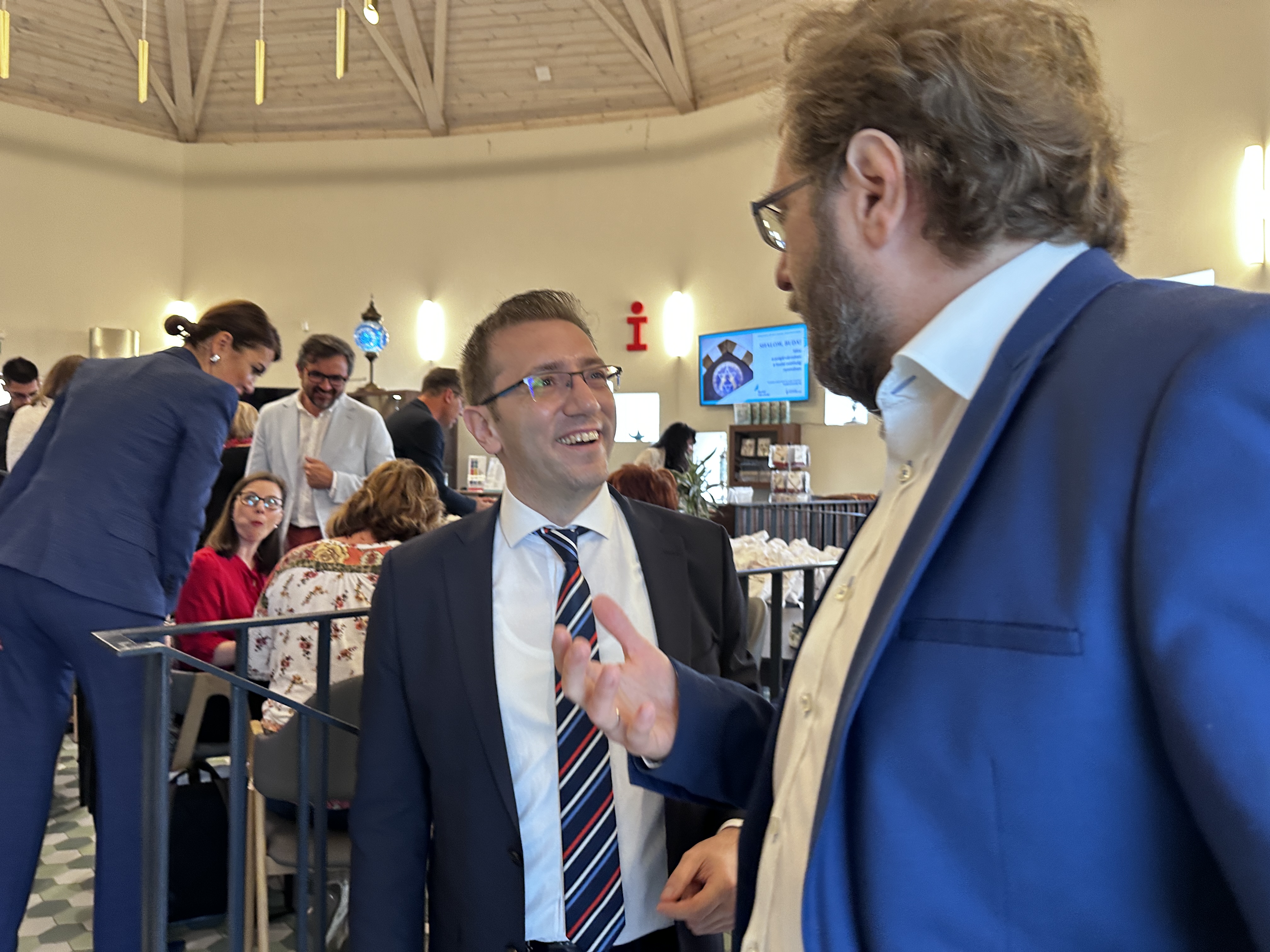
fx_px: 881
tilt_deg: +2.6
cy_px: 476
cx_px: 635
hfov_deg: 71.6
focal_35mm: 24
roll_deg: -2.9
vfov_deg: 56.8
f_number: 1.78
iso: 200
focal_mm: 6.86
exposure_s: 1/60
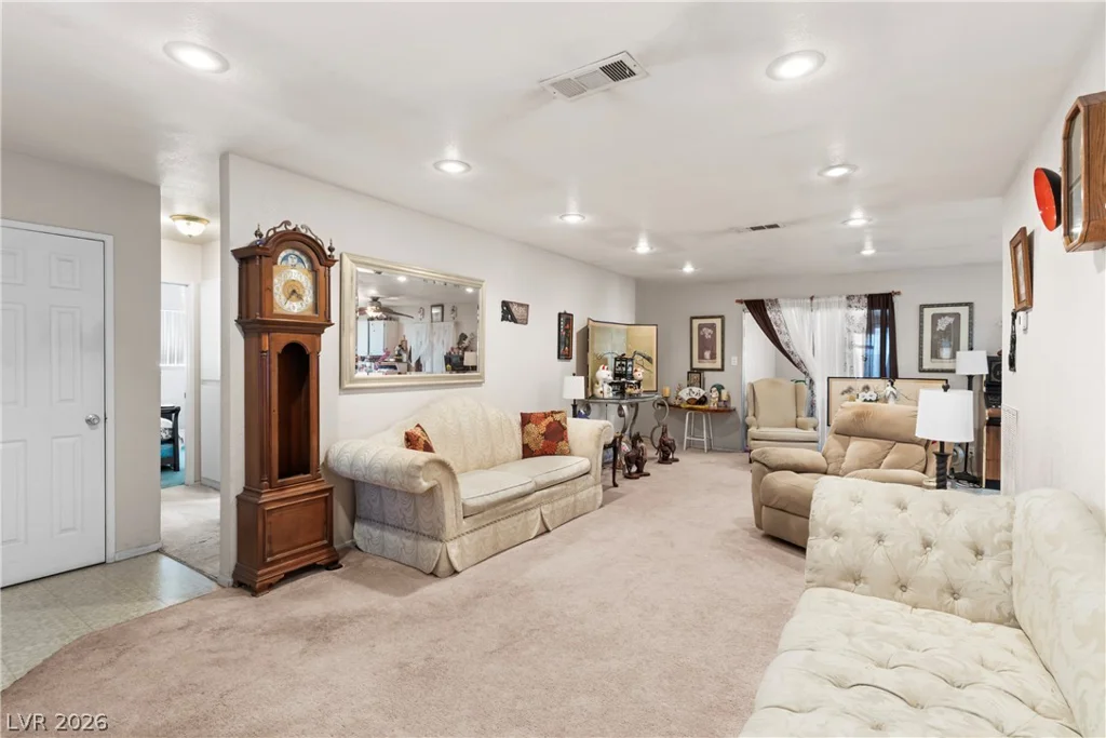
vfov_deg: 70.5
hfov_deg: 93.3
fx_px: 522
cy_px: 369
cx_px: 553
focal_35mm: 17
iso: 500
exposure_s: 1/5
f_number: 8
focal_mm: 17
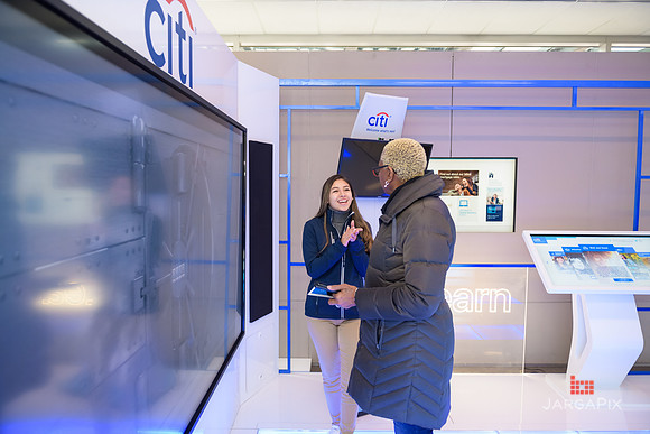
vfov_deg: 53.2
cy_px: 217
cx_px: 325
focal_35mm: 24
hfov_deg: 73.7
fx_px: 433
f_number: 3.2
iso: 1000
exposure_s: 1/125
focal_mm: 24
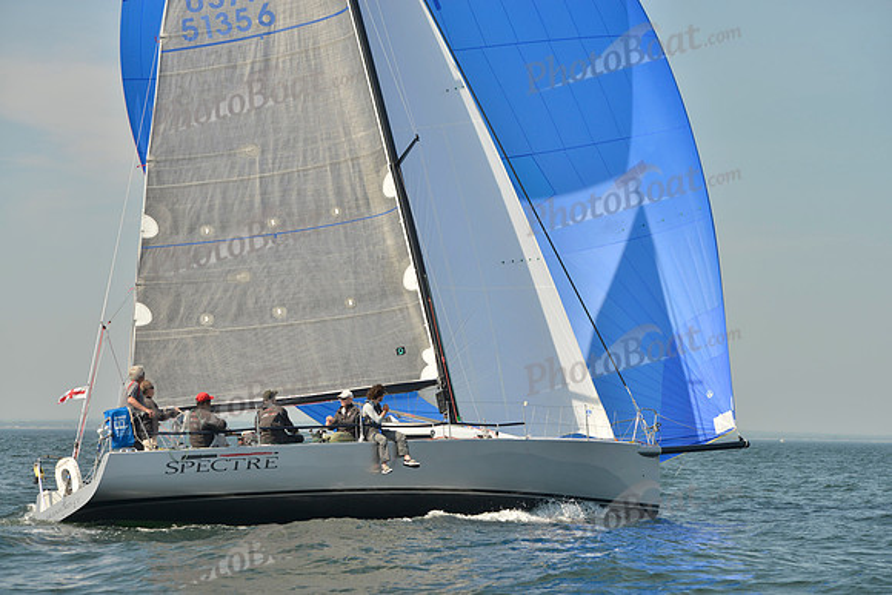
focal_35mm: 98
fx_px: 2429
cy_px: 298
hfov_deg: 20.8
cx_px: 446
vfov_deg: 14.0
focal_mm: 98
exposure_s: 1/1250
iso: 200
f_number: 7.1
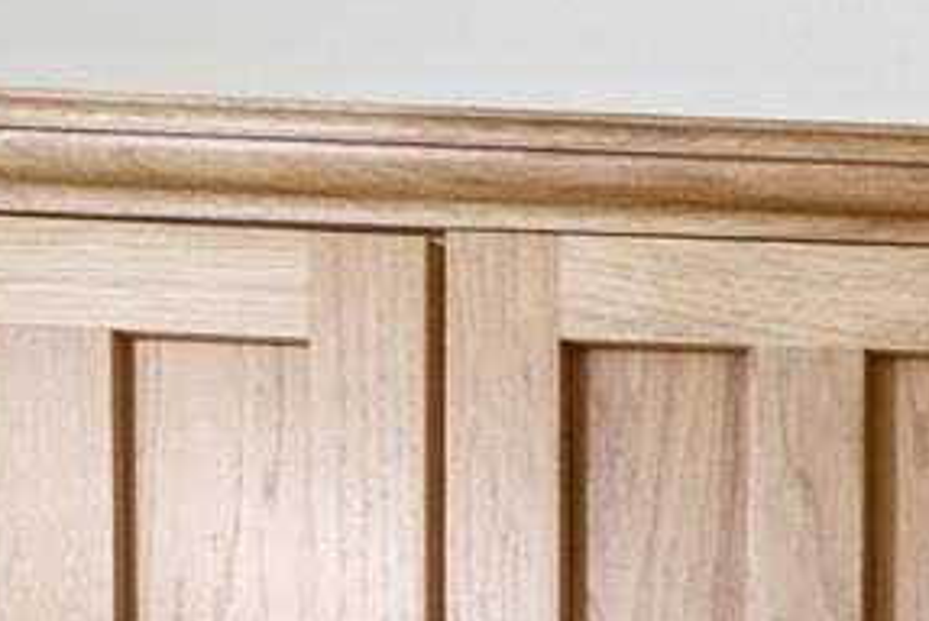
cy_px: 1703
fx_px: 2945
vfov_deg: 9.9
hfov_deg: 10.7
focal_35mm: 114
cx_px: 2910
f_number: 8
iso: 400
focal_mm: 16
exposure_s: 1/10
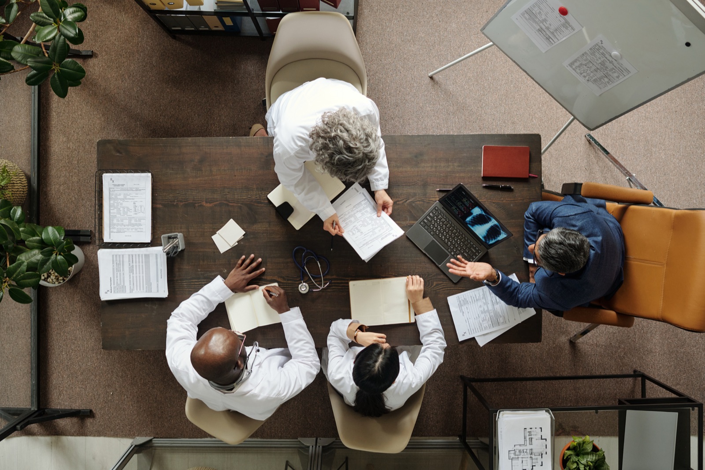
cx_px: 352
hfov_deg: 54.4
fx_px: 685
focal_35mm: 35
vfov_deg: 37.8
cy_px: 235
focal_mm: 35
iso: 1000
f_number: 4
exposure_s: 1/160
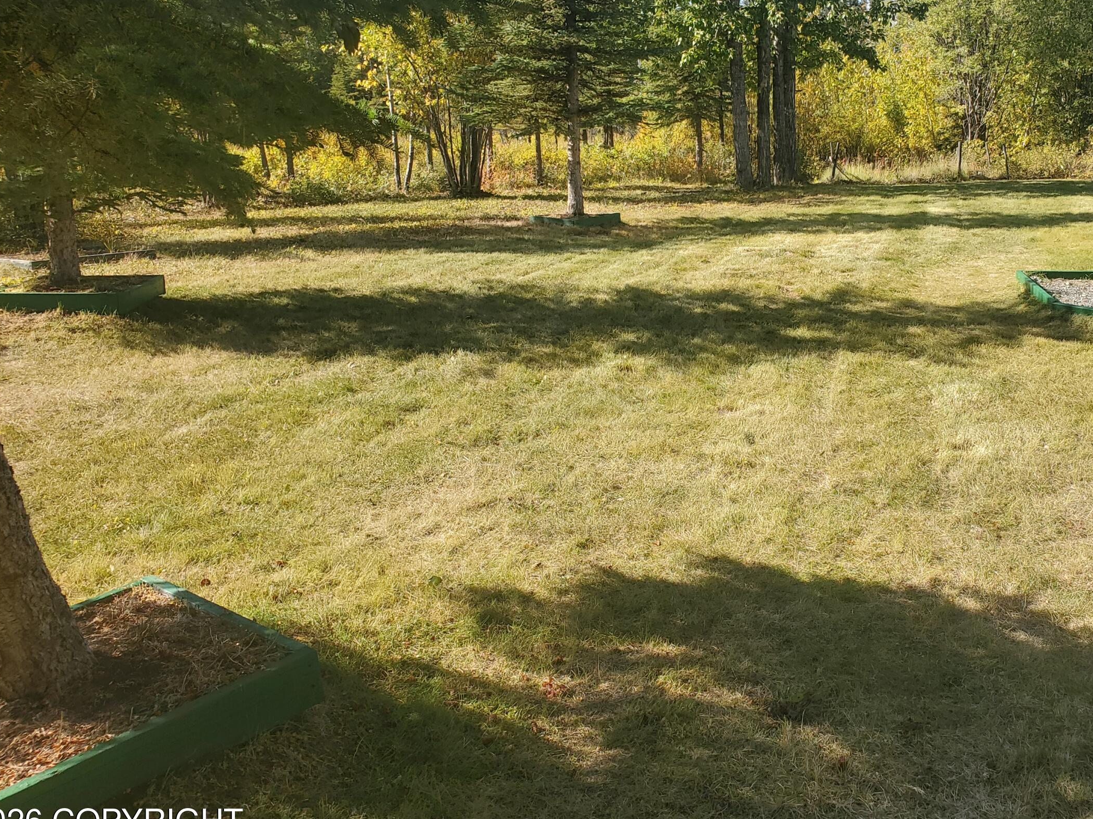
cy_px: 292
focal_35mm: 37
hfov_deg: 49.3
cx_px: 721
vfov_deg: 38.3
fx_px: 1168
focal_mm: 4.3
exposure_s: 1/710
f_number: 2.4
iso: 50
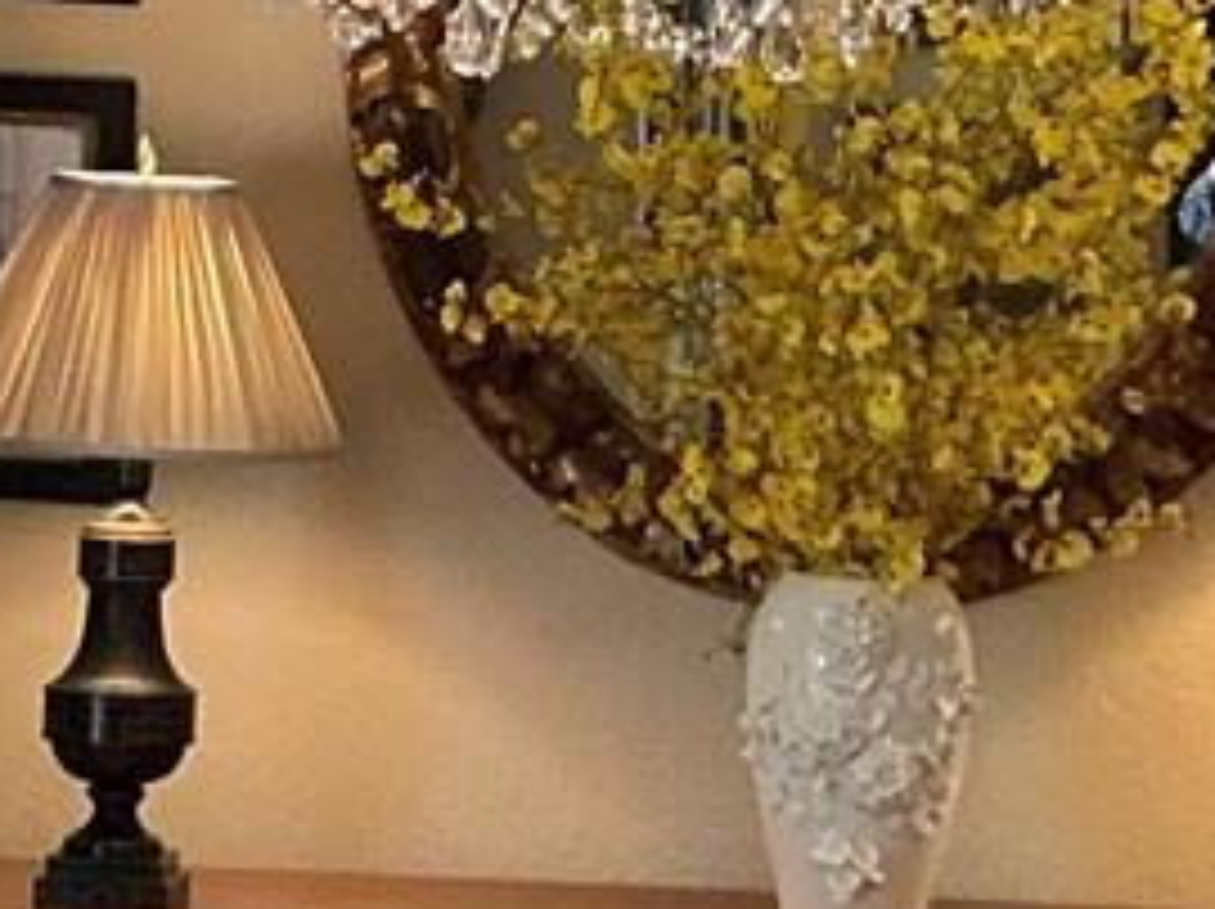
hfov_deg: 11.9
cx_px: 387
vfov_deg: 8.9
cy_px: 144
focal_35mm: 166
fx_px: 5821
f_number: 1.8
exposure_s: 1/60
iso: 160
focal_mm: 3
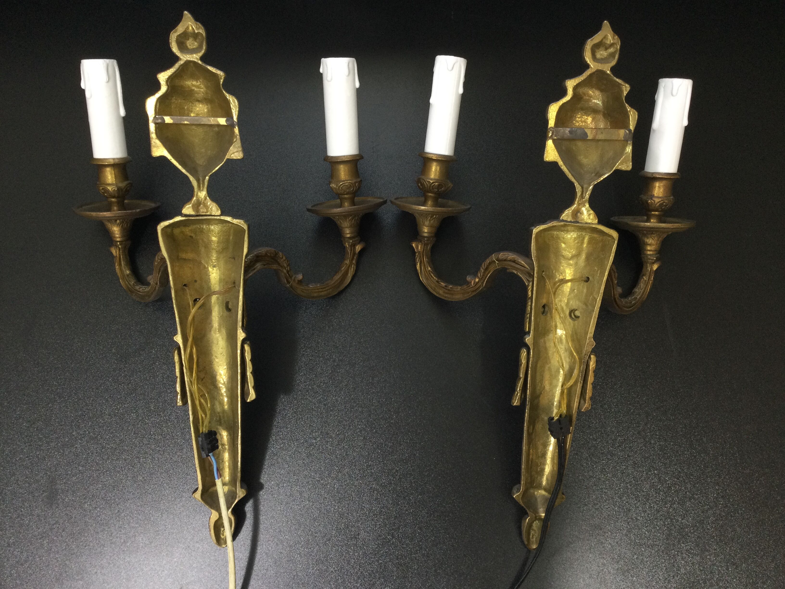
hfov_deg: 58.4
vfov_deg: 45.4
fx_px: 703
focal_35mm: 31
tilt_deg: -75.7
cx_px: 392
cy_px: 294
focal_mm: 3.3
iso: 80
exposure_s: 1/33
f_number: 2.4
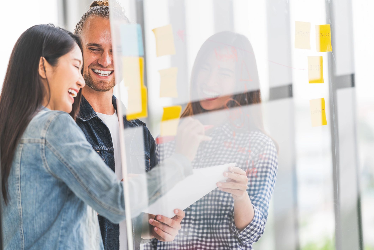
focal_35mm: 168
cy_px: 125
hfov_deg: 12.2
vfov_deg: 8.2
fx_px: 1745
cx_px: 187
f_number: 2.8
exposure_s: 1/200
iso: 100
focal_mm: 168
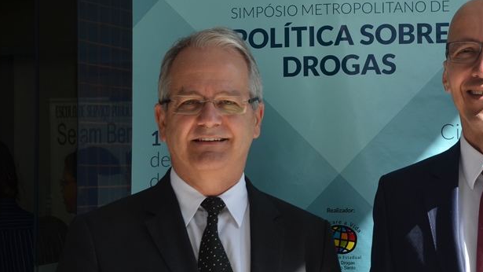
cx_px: 349
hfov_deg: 23.0
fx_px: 1178
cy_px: 68
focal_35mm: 92
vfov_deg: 13.1
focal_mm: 38
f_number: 8
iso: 200
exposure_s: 1/200
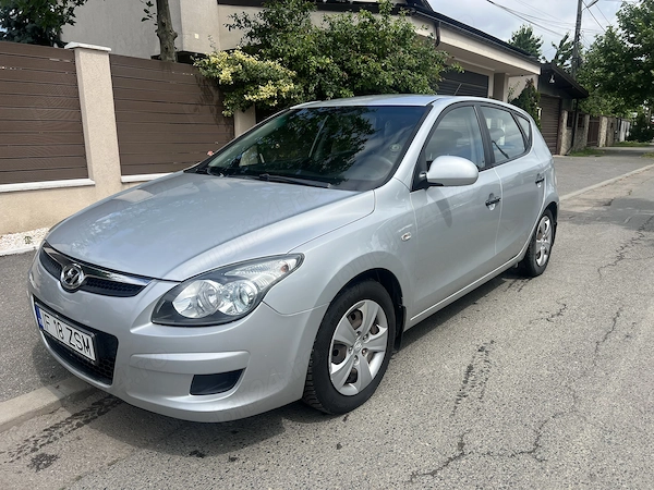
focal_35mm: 26
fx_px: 491
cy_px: 245
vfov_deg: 53.1
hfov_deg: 67.3
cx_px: 327
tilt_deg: -11.8
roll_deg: +1.6
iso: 50
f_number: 1.5
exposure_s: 1/4444
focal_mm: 5.7
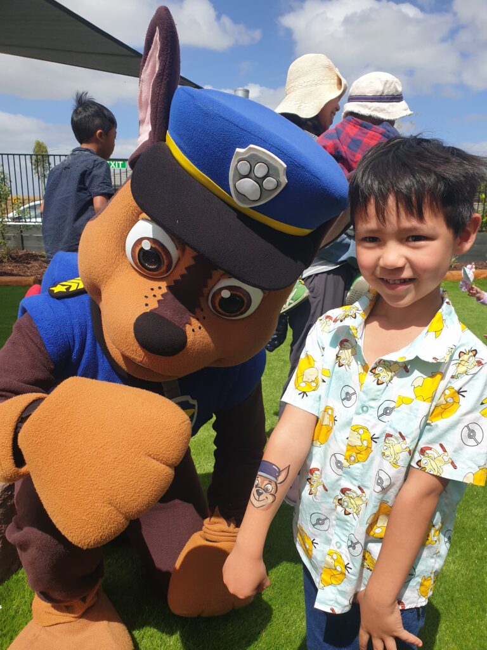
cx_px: 244
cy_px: 325
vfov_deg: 67.3
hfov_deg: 53.1
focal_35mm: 26
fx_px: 488
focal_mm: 4.3
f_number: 2.4
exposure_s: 1/2188
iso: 50
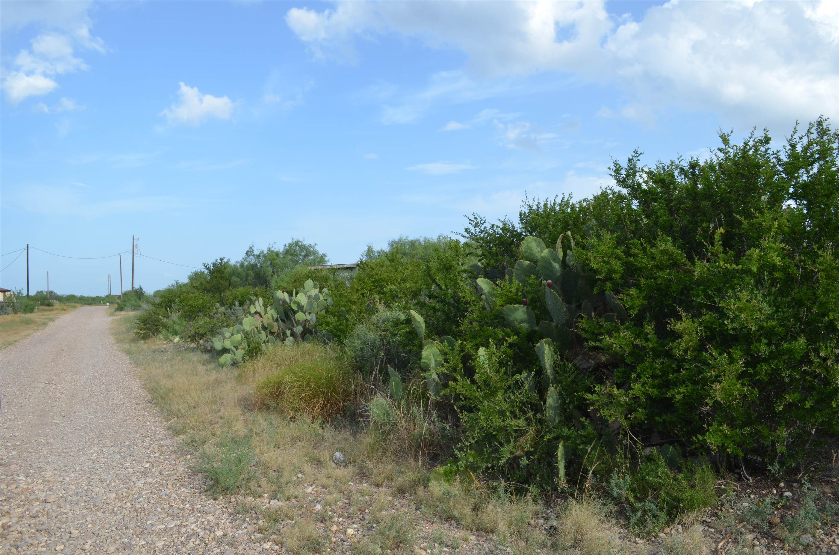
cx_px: 420
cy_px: 278
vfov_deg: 47.7
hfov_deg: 67.5
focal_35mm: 27
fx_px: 628
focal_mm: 18
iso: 200
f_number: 8
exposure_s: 1/250
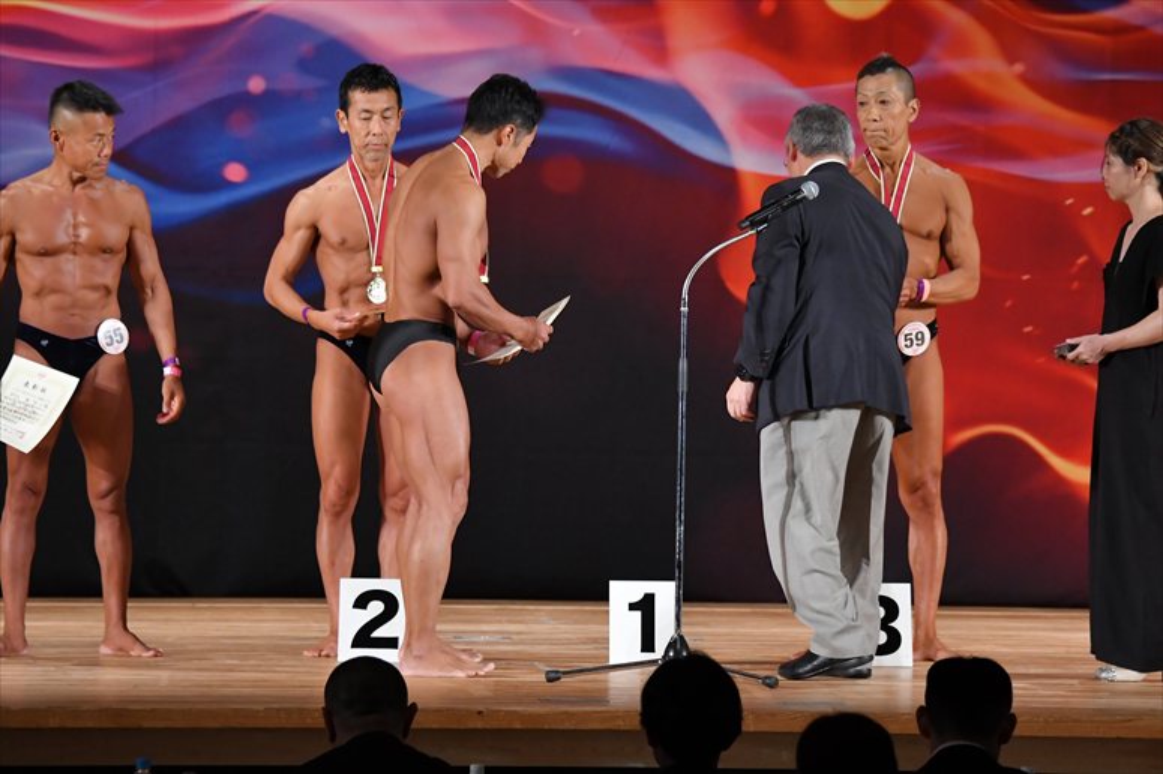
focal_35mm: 217
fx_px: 7007
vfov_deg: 6.3
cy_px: 387
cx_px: 582
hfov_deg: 9.5
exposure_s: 1/400
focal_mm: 145
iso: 3200
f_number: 5.6
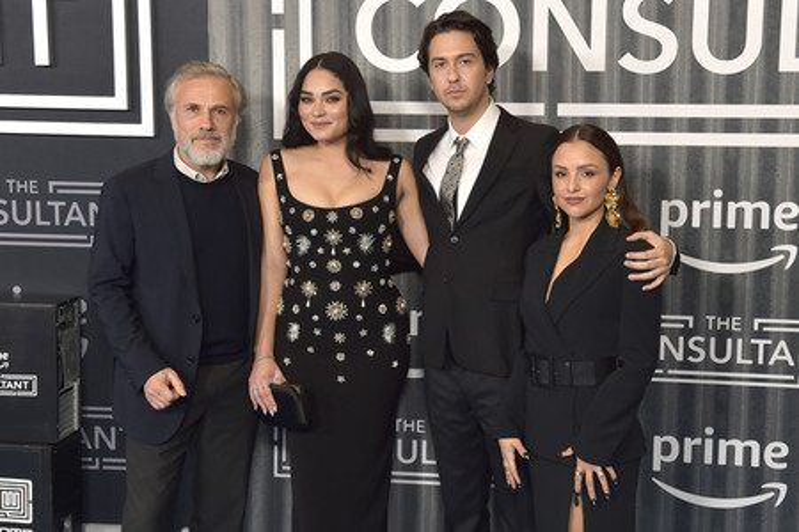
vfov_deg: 28.1
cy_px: 266
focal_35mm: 48
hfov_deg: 41.1
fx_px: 1065
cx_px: 400
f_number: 6.3
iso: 2500
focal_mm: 48
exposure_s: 1/250
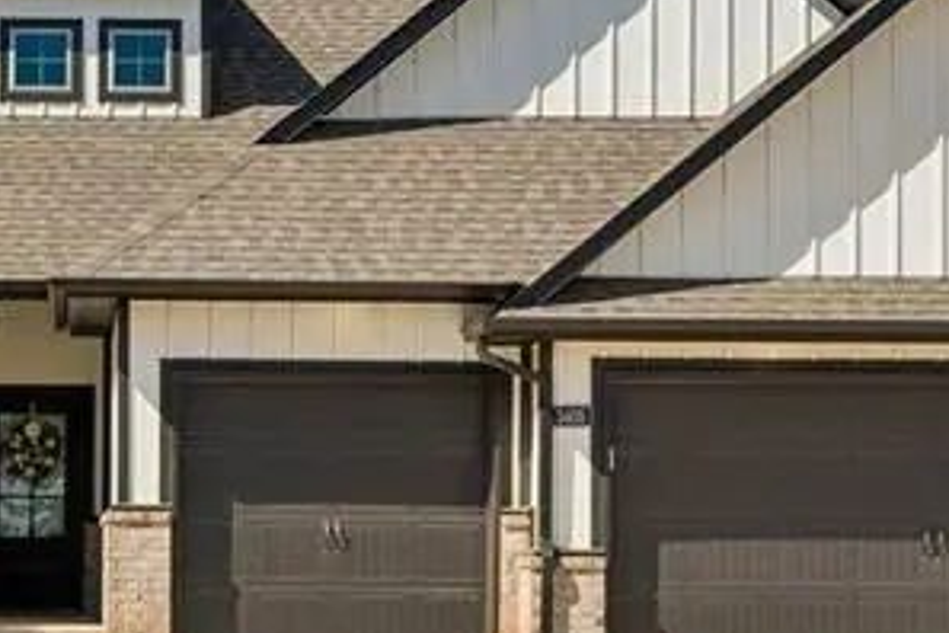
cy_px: 492
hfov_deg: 20.9
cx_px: 94
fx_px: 2519
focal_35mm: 96
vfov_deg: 14.2
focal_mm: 18.5
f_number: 8
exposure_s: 1/1250
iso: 320
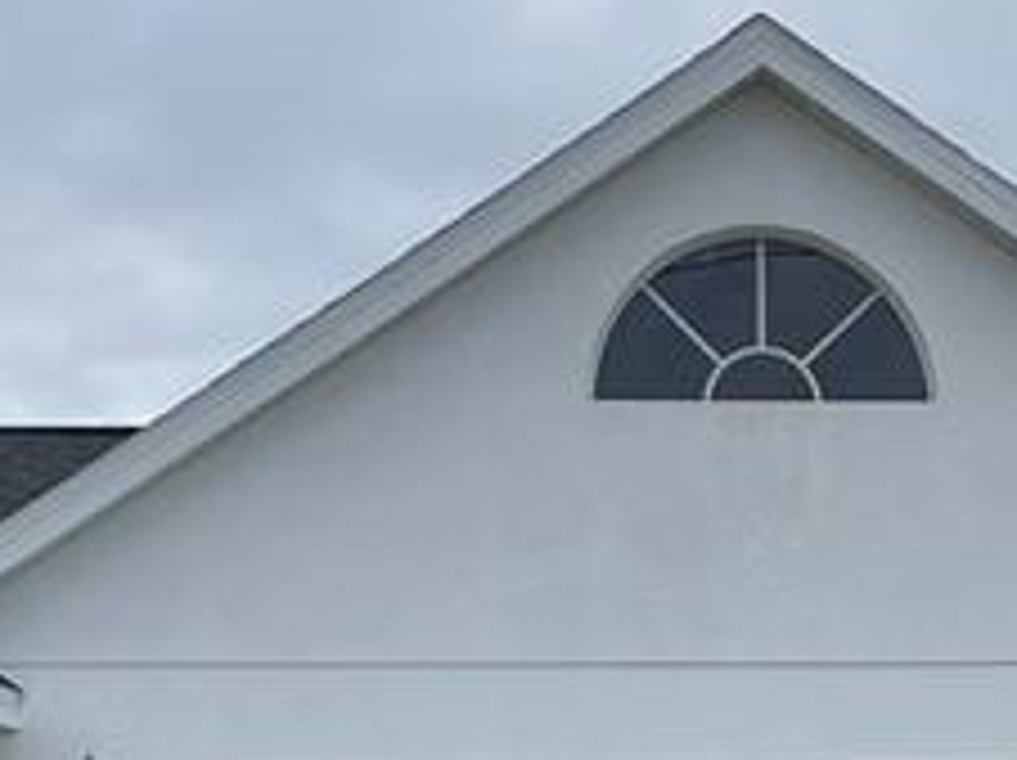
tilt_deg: -1.1
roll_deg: +1.1
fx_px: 3463
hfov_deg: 16.3
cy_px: 1052
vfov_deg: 12.1
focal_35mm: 118
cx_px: 1066
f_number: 1.6
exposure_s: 1/2786
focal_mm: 5.1
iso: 32
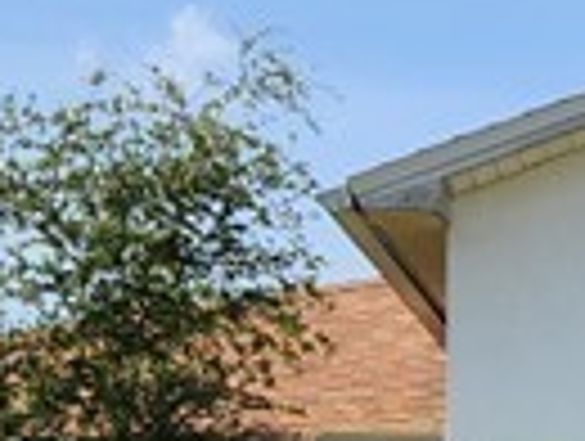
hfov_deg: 9.7
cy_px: 724
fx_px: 3065
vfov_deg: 8.0
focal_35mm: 181
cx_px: 1395
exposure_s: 1/1533
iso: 20
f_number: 1.8
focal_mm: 5.4
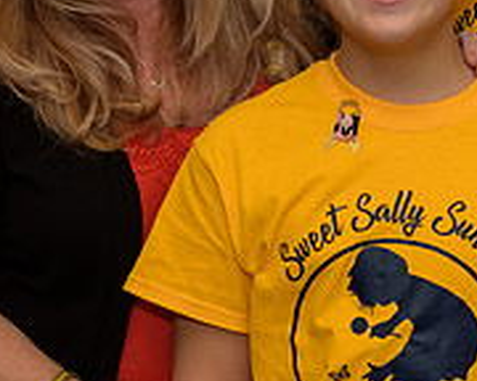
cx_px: 252
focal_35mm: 133
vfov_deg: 11.6
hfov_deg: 14.5
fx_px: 1878
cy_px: 67
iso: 400
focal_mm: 44
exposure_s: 1/125
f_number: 4
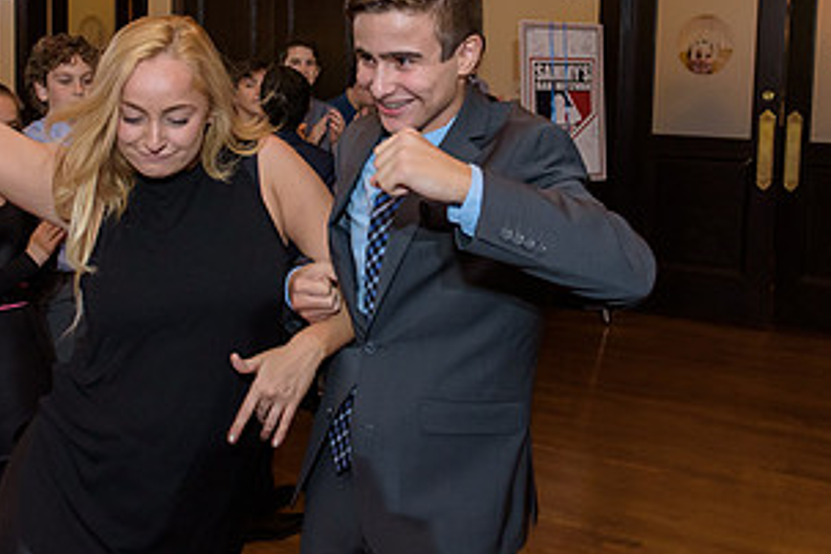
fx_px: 1062
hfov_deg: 42.7
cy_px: 144
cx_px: 411
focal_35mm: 46
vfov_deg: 28.8
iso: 1600
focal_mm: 24
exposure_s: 1/125
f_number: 3.2
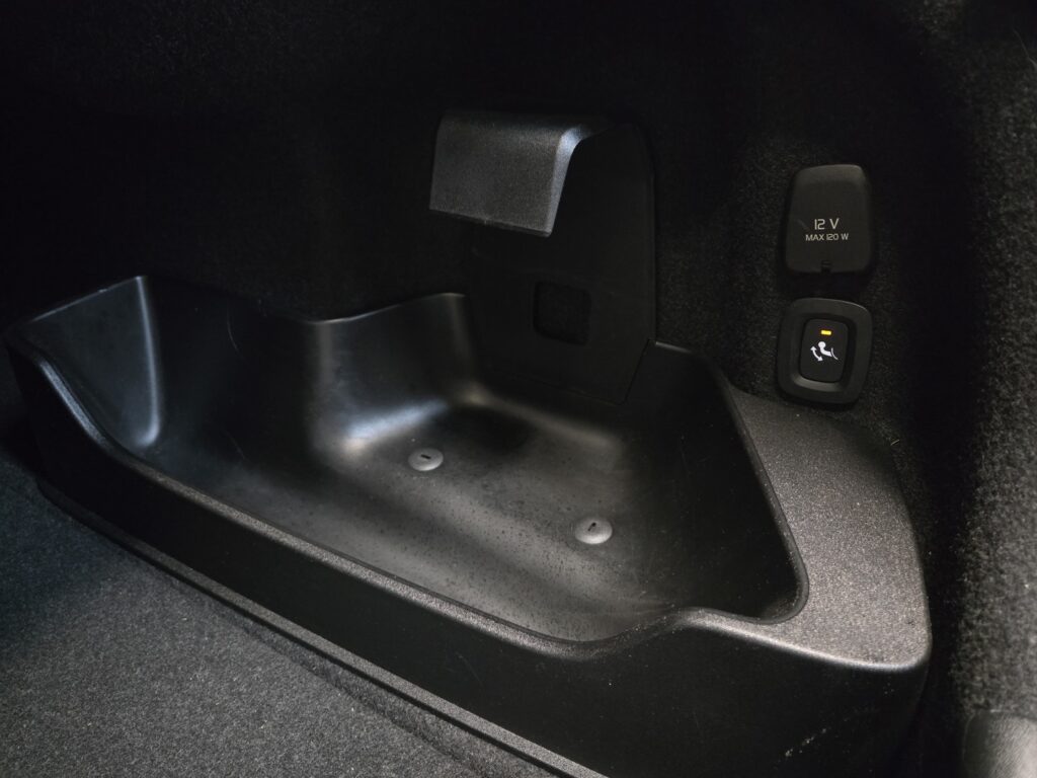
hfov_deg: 73.9
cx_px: 518
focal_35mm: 23
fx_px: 689
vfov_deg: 58.9
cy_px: 389
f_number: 1.8
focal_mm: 5.4
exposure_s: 1/100
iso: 1600
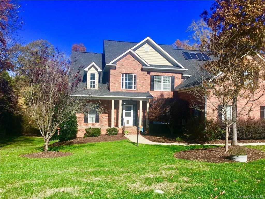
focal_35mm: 31
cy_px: 100
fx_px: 237
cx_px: 132
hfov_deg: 58.4
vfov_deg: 45.4
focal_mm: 3.3
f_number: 2.4
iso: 25
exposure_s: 1/1294
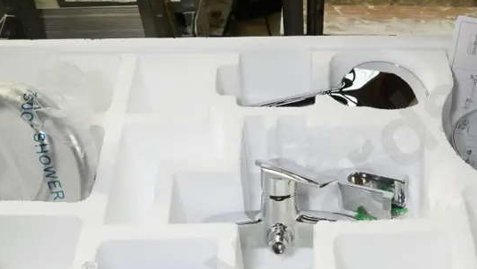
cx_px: 302
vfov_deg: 23.6
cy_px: 217
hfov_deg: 41.0
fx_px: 632
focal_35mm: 50
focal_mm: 12
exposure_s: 1/800
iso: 3200
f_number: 3.5
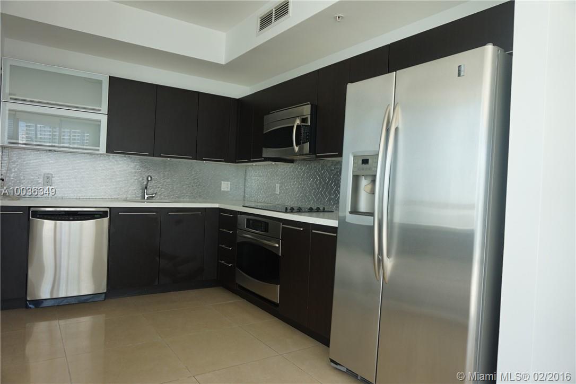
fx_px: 384
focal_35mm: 24
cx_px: 288
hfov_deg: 73.7
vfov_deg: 53.1
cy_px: 192
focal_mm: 16
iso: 250
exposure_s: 1/160
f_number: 4
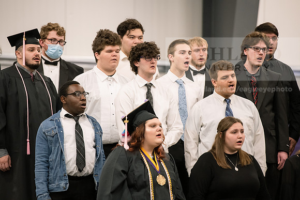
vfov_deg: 6.9
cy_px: 100
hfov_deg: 10.3
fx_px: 1667
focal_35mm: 200
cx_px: 150
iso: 2500
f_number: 3.5
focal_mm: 200
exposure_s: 1/200
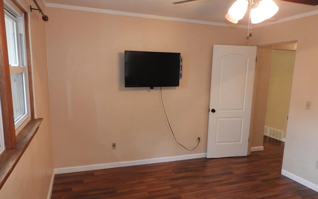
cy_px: 112
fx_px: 225
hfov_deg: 70.4
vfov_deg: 47.5
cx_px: 157
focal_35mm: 26
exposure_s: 1/30
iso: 560
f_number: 3.3
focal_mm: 4.3
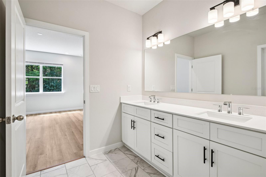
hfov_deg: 93.3
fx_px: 126
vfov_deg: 70.4
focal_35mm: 17
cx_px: 133
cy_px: 88
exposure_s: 1/30
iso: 400
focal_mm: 17
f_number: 8
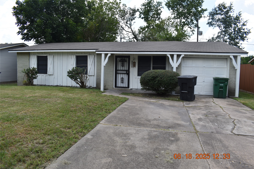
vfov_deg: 47.9
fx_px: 190
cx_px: 127
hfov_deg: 67.4
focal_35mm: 27
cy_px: 84
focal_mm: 18
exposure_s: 1/250
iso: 125
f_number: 8
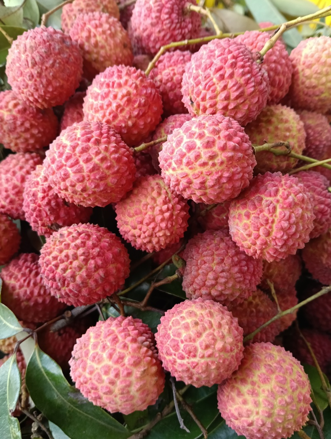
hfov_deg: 51.5
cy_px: 220
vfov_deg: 65.3
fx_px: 343
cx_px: 166
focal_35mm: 27
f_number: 1.8
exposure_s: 1/33.3
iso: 200
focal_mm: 3.98
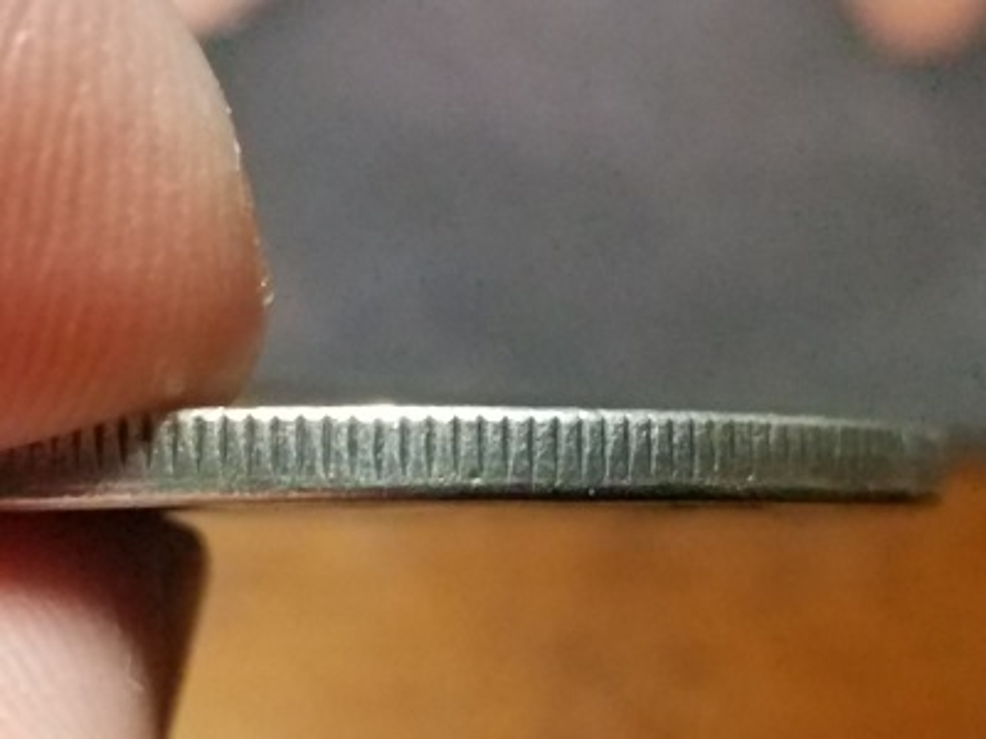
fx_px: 741
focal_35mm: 26
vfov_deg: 53.1
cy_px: 370
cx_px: 493
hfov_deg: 67.3
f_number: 1.7
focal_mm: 4.2
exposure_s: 1/30
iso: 1000
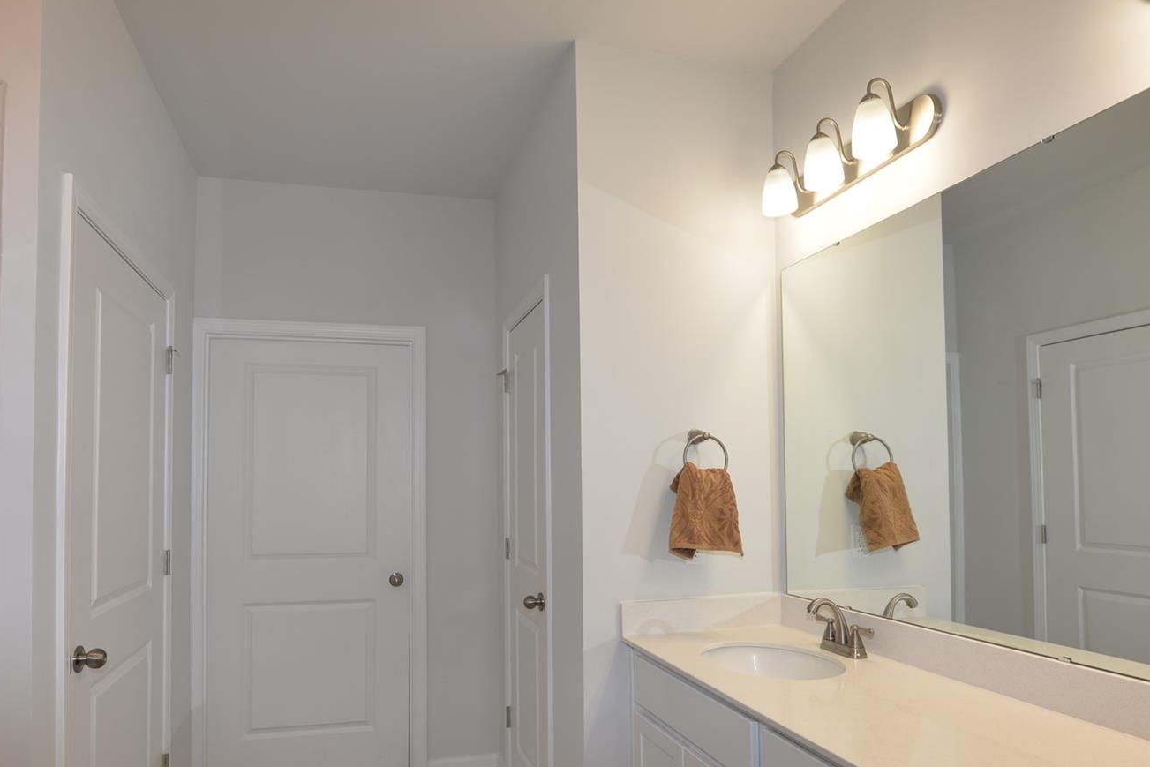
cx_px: 527
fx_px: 703
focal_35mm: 22
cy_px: 466
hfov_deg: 78.4
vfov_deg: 56.7
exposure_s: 1/80
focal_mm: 14
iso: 200
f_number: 4.5
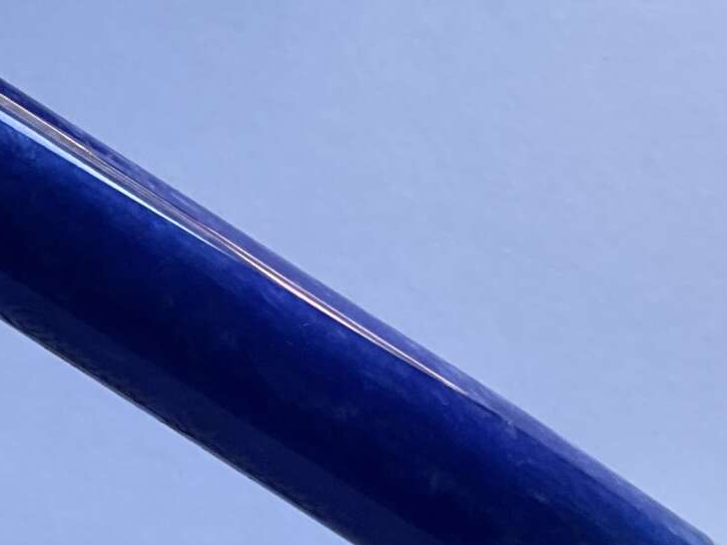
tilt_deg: -57.5
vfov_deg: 14.4
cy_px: 95
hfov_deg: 17.9
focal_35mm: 102
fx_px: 2142
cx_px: -244
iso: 40
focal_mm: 3
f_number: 1.8
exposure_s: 1/122
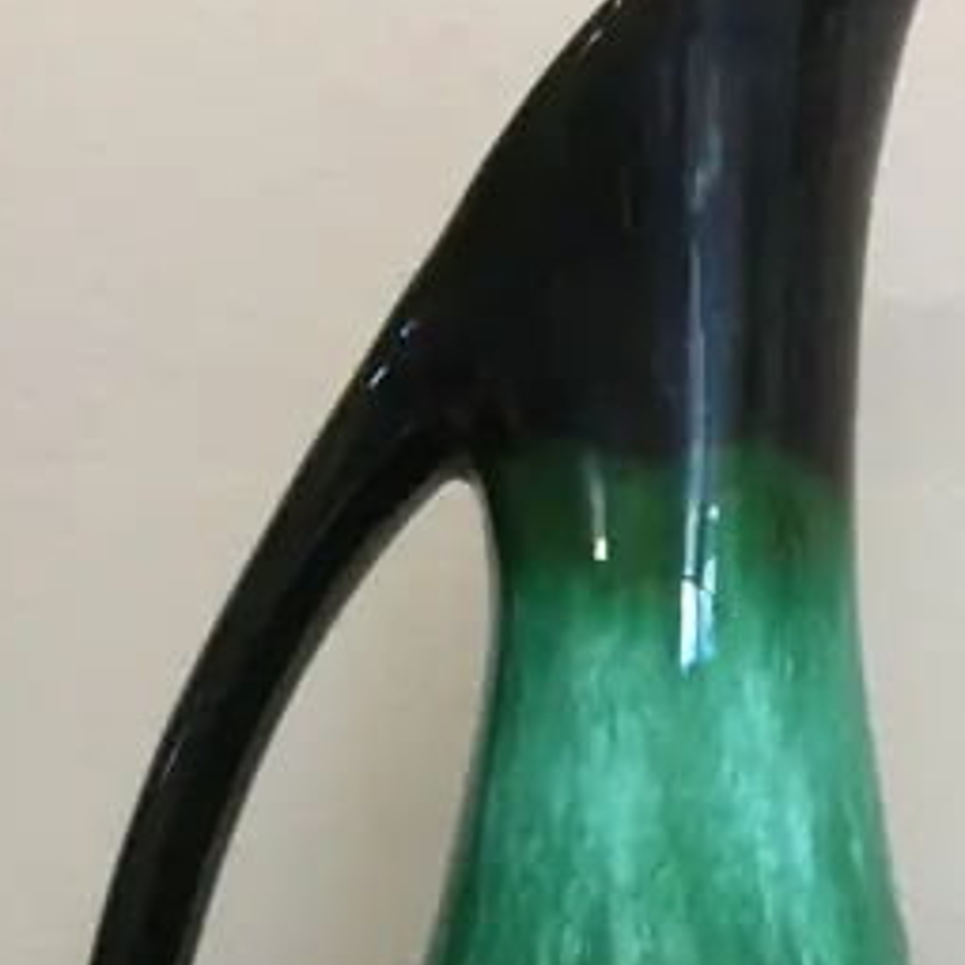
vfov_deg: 15.1
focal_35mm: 103
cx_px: 681
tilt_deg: -17.5
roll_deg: -2.1
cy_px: 1620
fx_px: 3249
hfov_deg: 16.8
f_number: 2.2
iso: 40
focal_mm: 4.15
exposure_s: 1/17
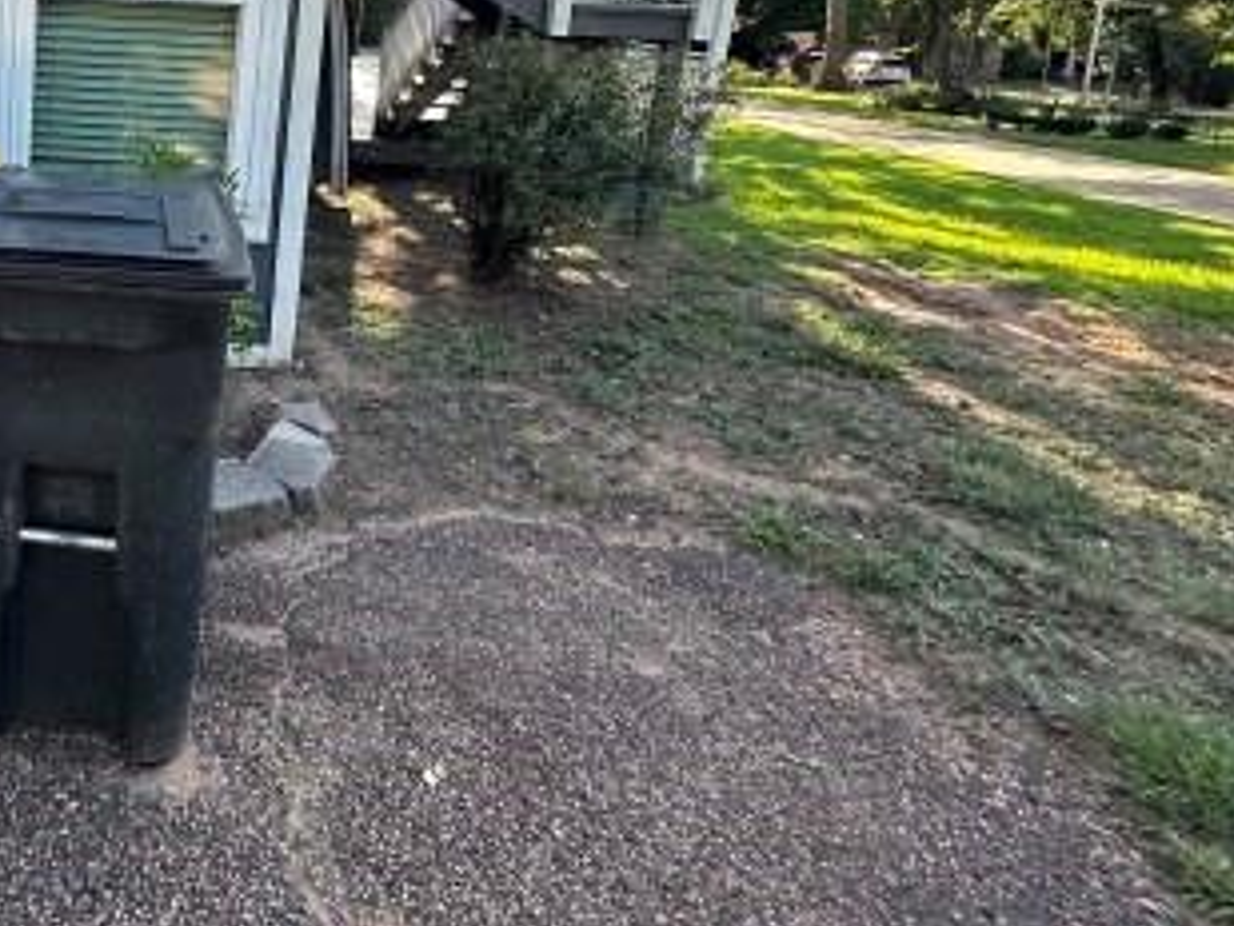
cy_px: 100
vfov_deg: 44.2
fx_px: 1034
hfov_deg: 48.9
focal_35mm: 29
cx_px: -36
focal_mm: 2.22
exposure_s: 1/133
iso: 40
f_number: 2.2
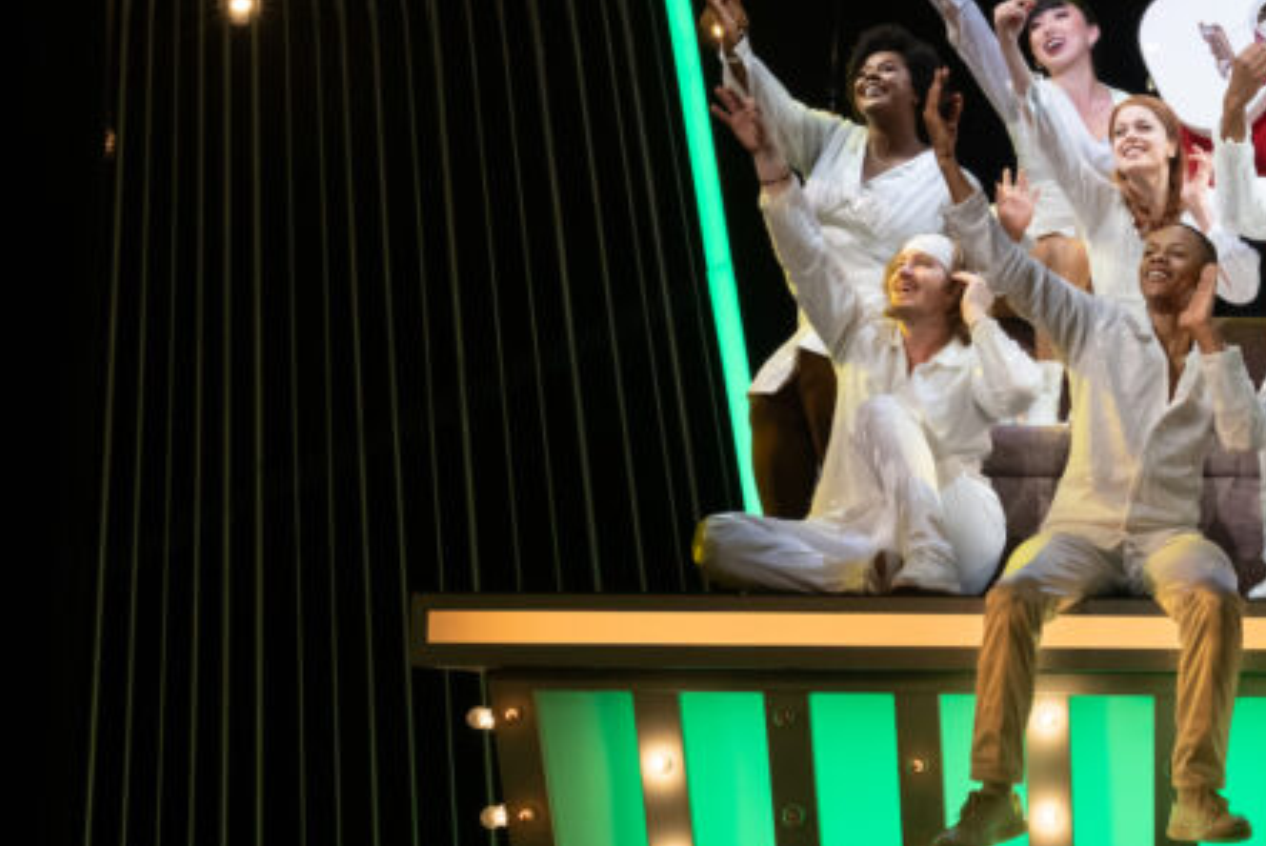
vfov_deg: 10.8
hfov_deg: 15.8
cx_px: 1257
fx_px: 4469
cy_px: 264
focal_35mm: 127
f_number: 9
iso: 2500
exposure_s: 1/320
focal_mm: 55
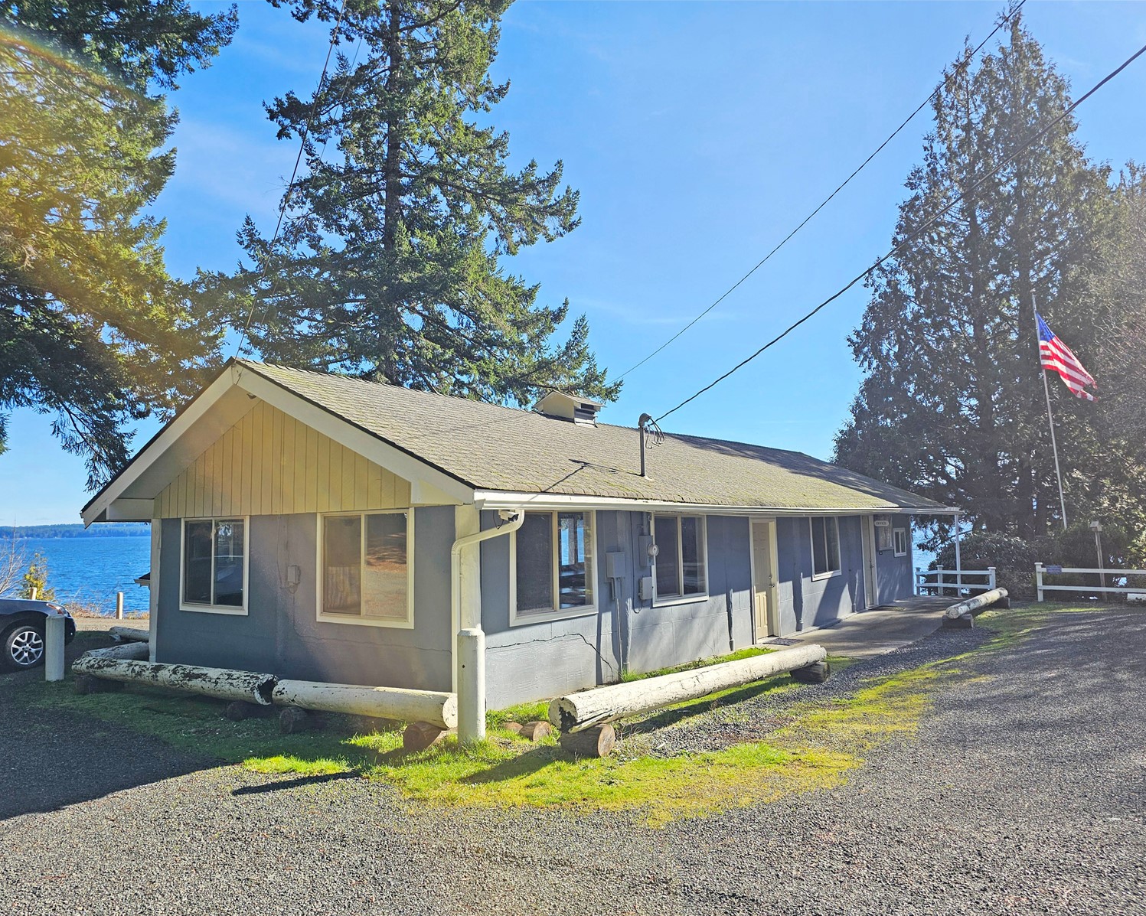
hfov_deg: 70.2
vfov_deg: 58.8
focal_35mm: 24
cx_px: 539
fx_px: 814
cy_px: 458
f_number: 1.7
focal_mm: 6.3
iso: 10
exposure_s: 1/472
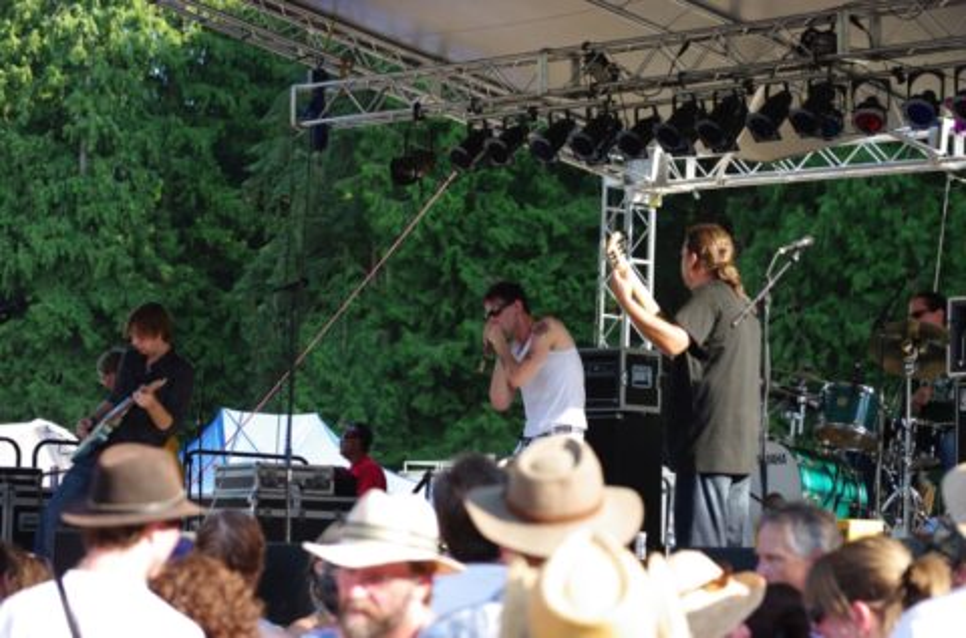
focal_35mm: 105
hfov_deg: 19.5
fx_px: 2809
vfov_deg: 13.0
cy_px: 319
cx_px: 483
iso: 100
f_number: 4
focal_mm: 70
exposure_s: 1/180
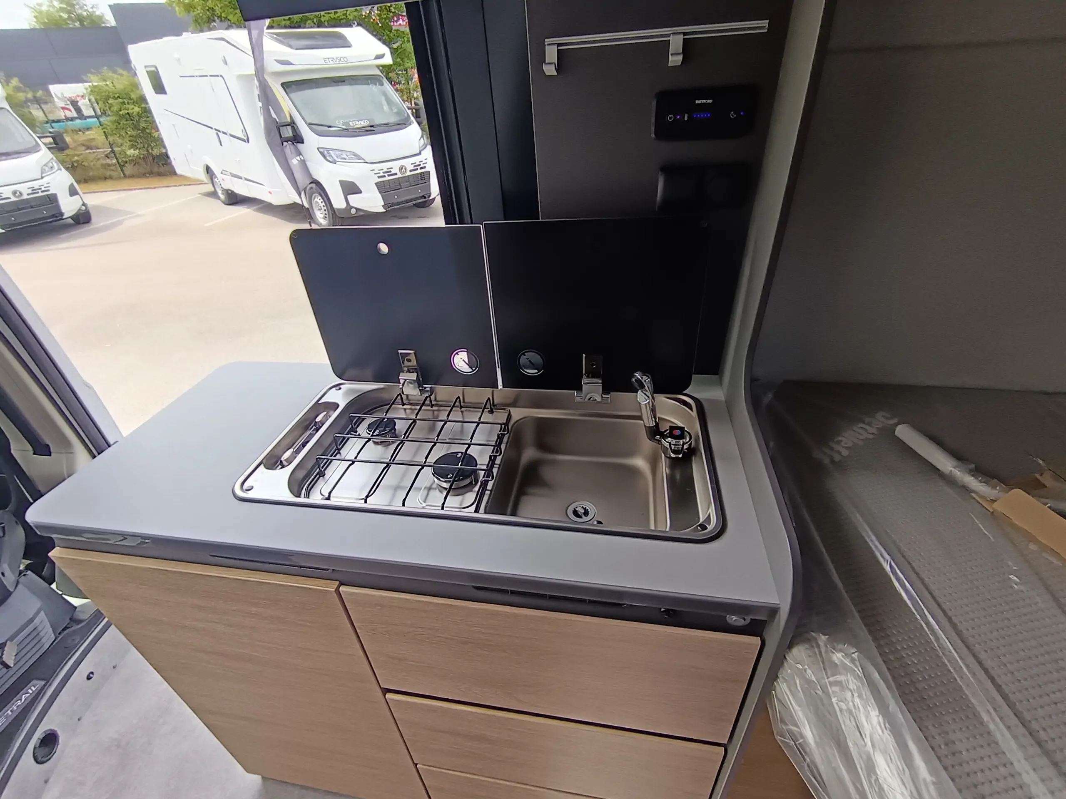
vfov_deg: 74.7
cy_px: 400
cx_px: 533
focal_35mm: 17
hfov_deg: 91.0
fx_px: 524
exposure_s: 1/100
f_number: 2.2
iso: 126
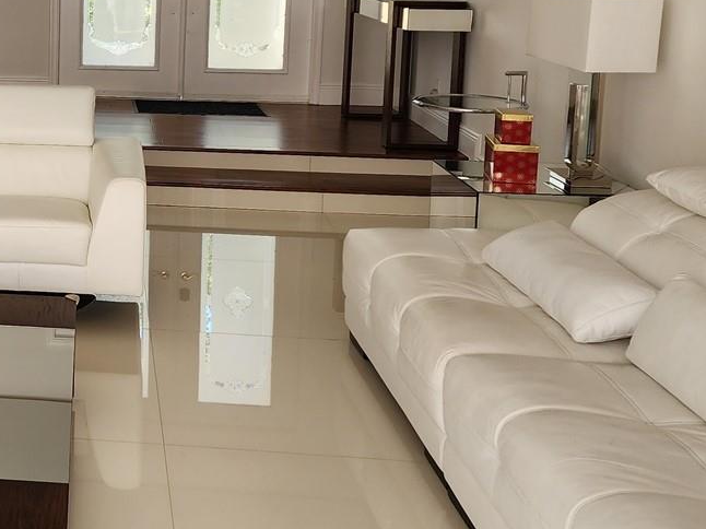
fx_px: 1162
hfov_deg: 30.7
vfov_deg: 25.0
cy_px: 67
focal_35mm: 57
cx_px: -44
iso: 80
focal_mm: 6.4
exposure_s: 1/180
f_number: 1.8
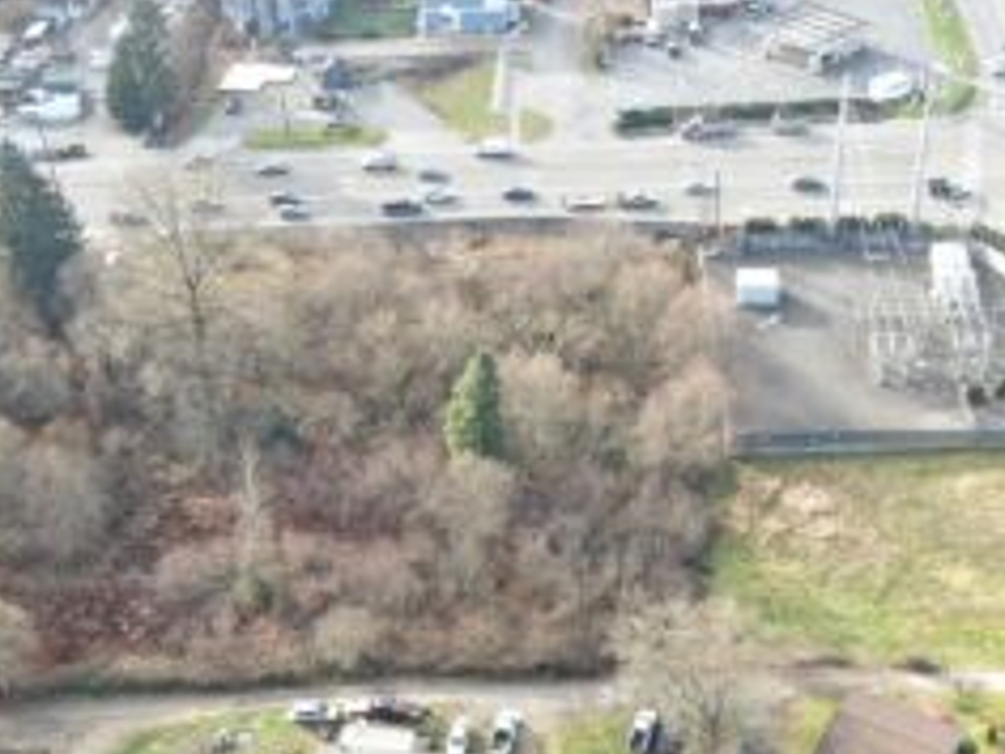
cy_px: 452
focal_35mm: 56
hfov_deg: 34.3
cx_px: 566
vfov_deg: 26.1
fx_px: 1626
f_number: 3.2
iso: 100
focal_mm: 5.57
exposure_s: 1/100
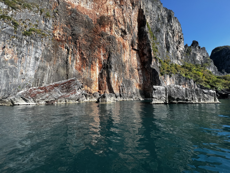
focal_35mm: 13
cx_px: 115
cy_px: 86
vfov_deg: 89.9
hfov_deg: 106.2
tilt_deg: +8.3
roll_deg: +0.7
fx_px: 86
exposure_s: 1/986
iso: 32
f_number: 1.8
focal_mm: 1.57
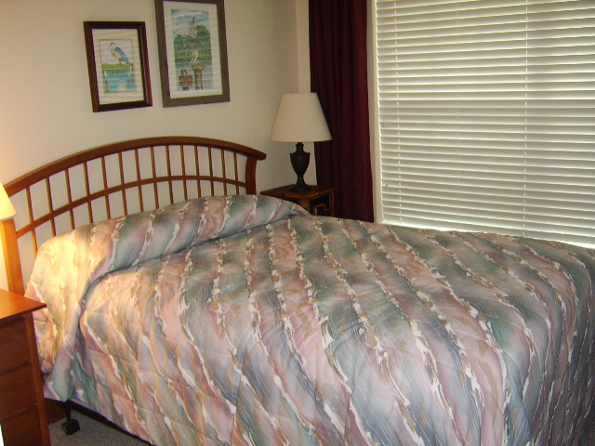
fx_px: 533
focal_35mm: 31
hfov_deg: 58.4
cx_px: 298
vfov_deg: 45.4
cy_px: 223
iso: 200
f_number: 2.7
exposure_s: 1/30
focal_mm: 8.13
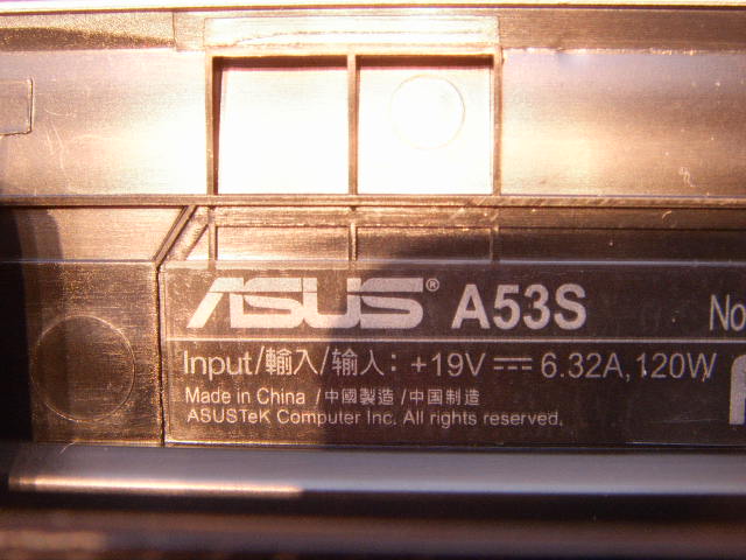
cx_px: 373
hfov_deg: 47.9
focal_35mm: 39
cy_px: 280
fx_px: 840
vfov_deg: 36.8
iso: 152
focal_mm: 6.6
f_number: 3.5
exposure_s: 1/8
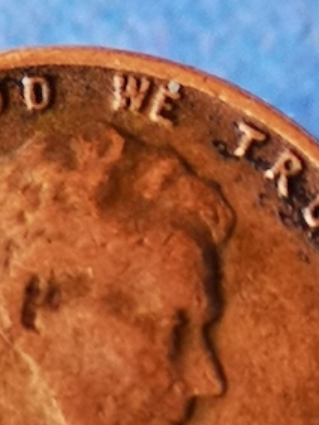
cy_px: 388
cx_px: -40
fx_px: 3404
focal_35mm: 277
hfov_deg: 5.3
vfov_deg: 7.1
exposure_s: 1/100
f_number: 1.8
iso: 80
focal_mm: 5.58
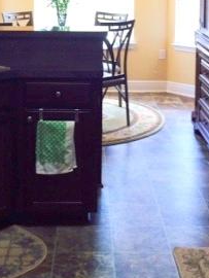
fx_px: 571
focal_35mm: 71
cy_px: 25
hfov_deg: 20.7
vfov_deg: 26.4
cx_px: 93
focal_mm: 4.12
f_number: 2.2
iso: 50
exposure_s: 1/30
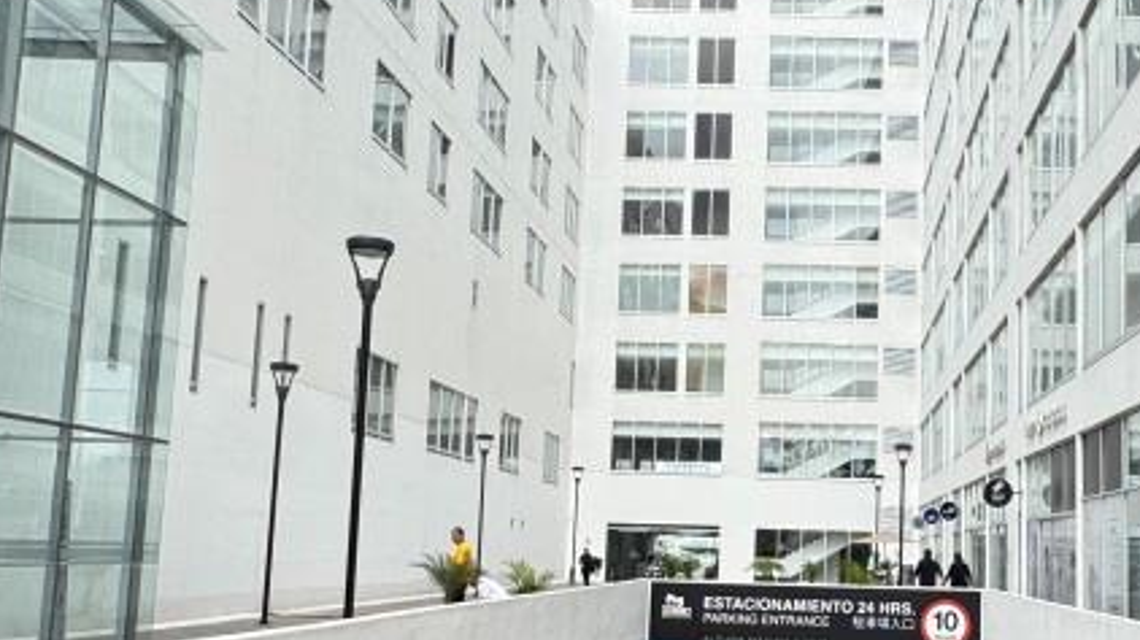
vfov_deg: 31.7
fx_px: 1118
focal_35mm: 37
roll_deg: -0.7
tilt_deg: +6.5
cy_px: 435
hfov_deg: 52.6
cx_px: 792
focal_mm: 2.22
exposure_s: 1/482
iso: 40
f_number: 2.2
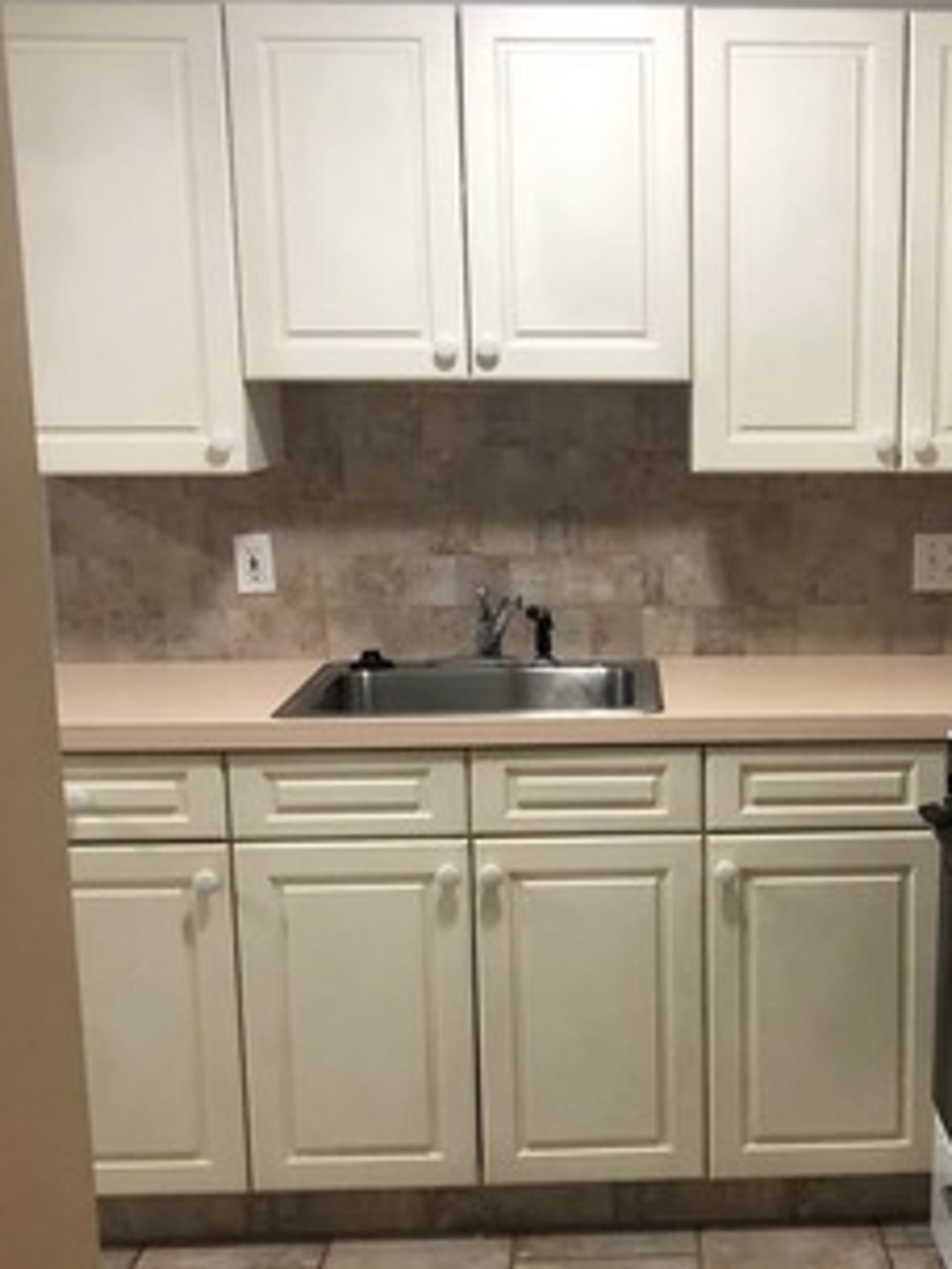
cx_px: 716
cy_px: 747
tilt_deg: -8.7
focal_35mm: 46
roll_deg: -0.8
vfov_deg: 41.1
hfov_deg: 31.0
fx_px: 1687
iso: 80
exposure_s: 1/15
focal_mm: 3.99
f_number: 1.8
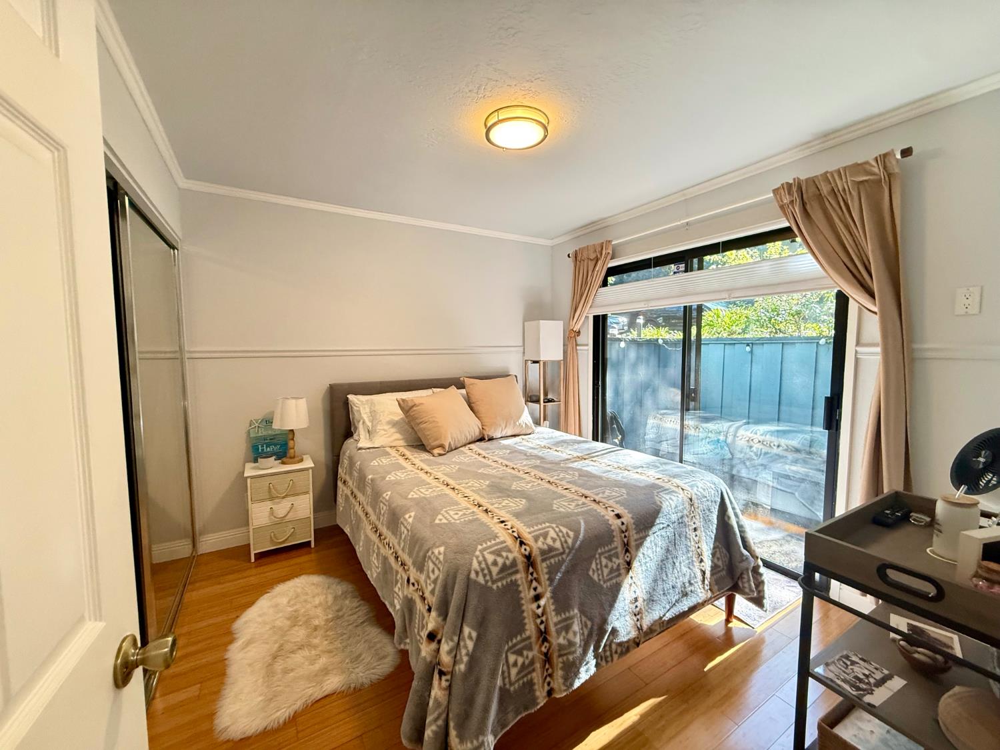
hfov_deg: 102.1
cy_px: 375
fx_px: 404
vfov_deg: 85.7
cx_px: 500
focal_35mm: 14
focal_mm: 2.22
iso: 320
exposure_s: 1/120
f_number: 2.2
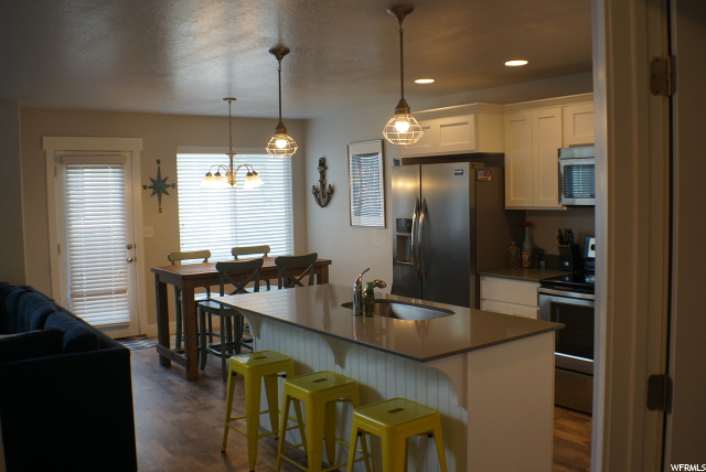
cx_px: 353
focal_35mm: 42
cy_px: 236
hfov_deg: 46.4
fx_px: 824
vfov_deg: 32.0
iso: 200
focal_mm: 42
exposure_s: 1/60
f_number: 4.5
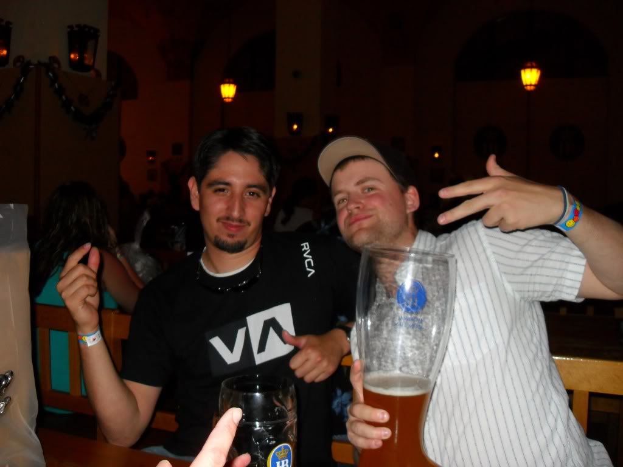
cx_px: 312
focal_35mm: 35
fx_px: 630
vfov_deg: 40.7
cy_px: 234
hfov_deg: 52.6
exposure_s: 1/45
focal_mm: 6.2
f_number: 2.8
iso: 200
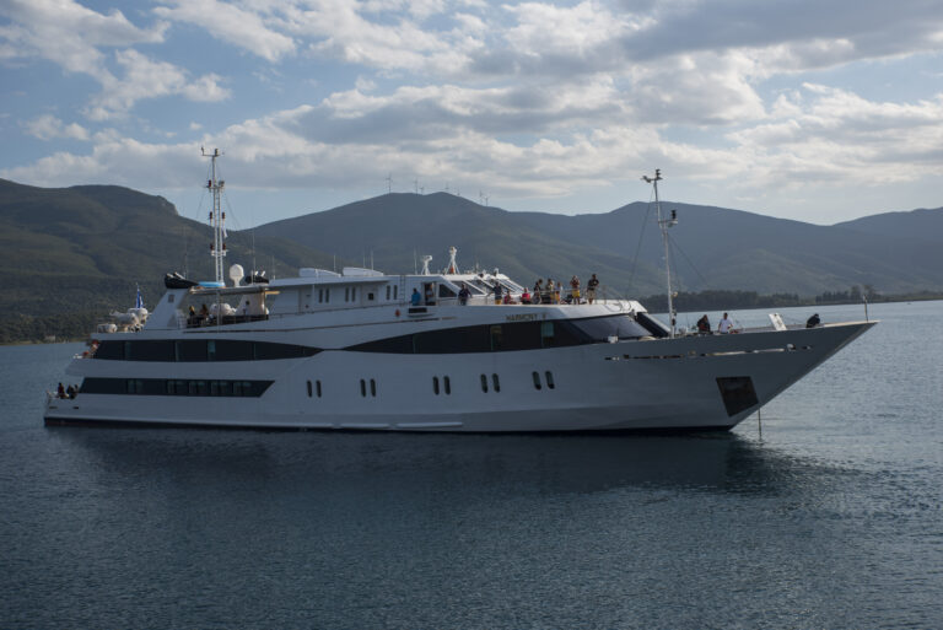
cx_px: 472
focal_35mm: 46
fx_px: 1206
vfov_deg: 29.3
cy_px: 315
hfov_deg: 42.7
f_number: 13
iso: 125
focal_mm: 46
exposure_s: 1/250
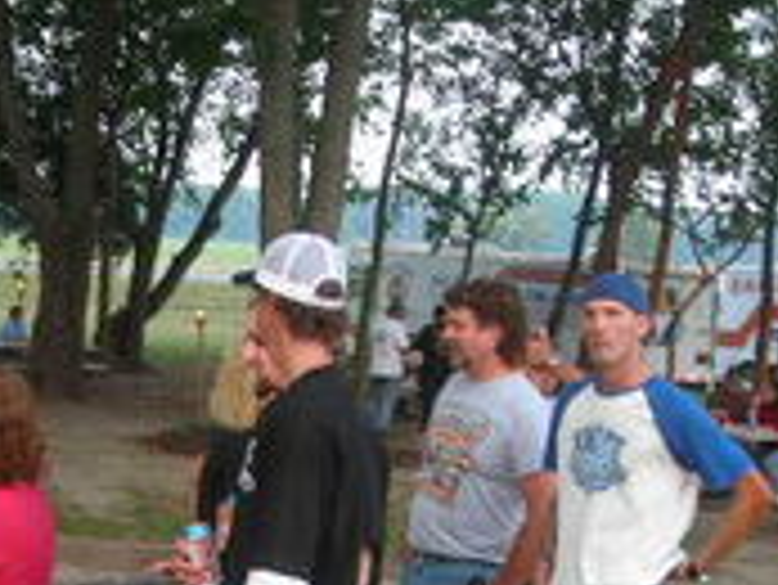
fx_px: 1979
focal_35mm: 88
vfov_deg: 16.7
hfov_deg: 21.6
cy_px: 410
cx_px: 27
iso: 60
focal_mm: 6.3
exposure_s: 1/30
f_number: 3.2
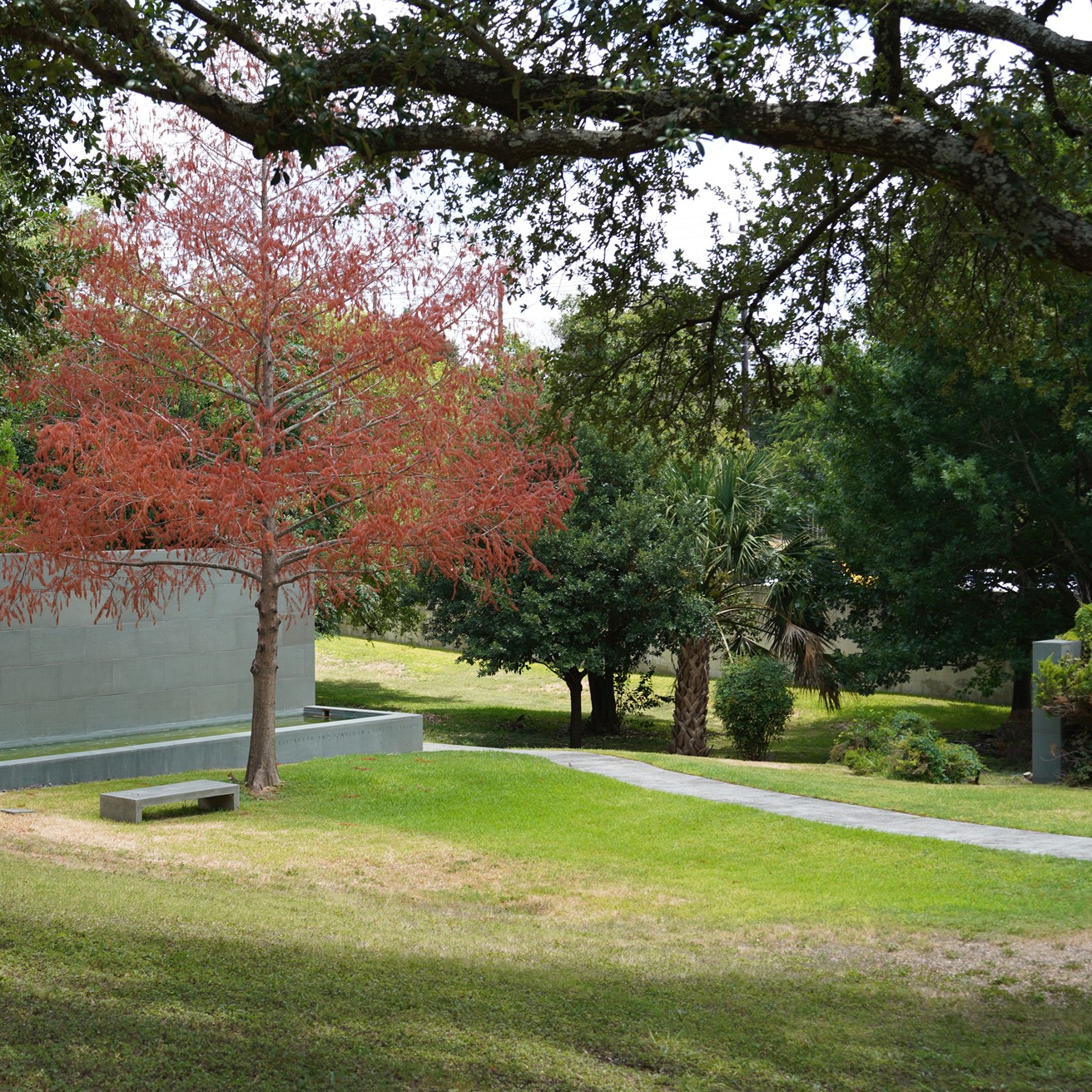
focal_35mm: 57
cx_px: 282
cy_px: 554
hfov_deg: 29.6
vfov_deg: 30.0
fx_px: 2034
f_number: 7.1
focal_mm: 44
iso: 100
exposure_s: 1/100
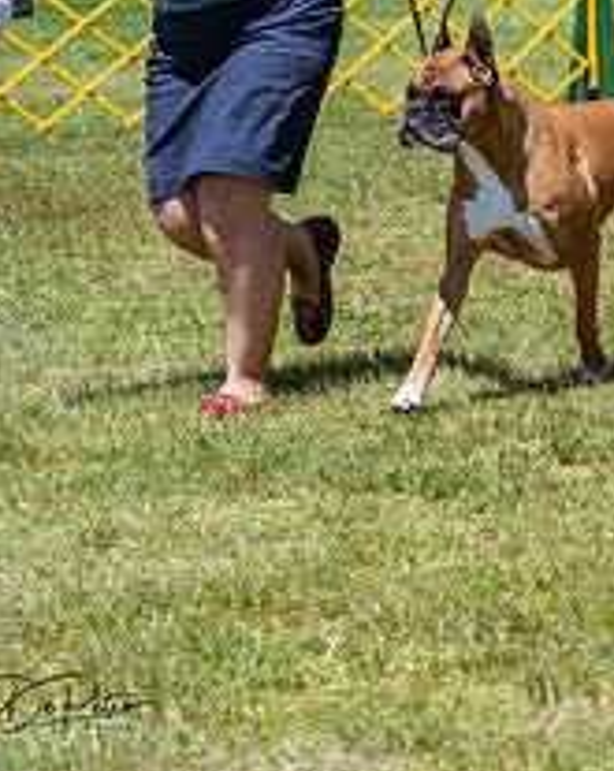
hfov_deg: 7.9
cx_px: 521
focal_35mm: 194
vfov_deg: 9.9
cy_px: -60
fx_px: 4416
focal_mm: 95
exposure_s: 1/1600
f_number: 7.1
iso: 500
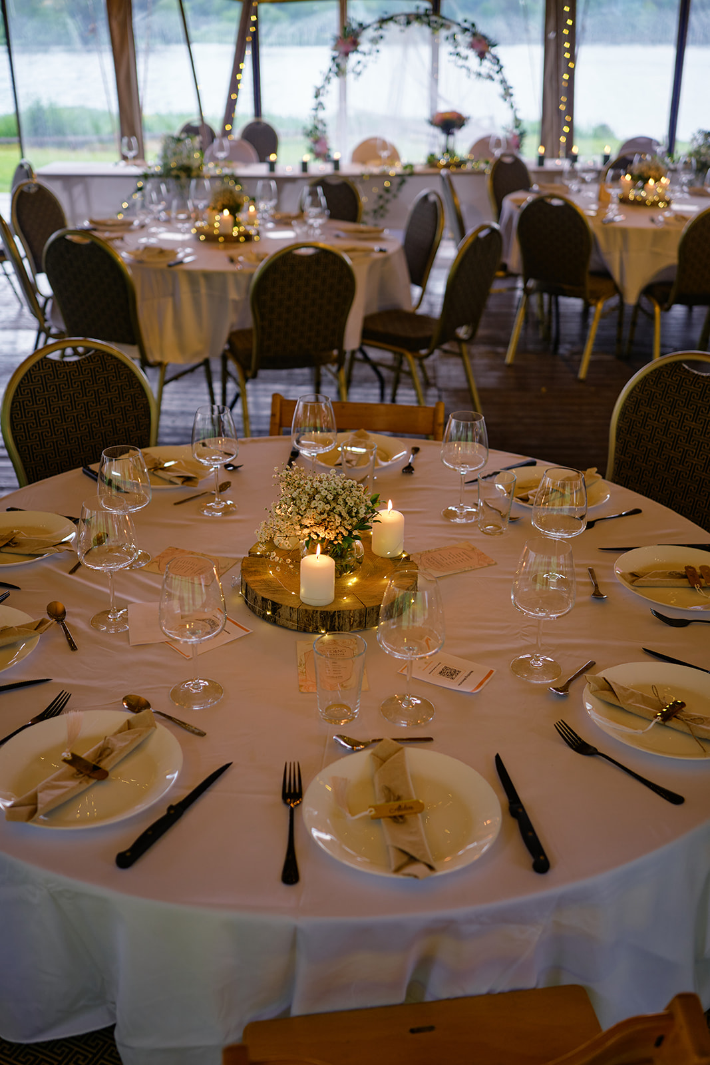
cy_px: 532
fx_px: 1035
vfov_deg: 54.4
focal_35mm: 35
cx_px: 355
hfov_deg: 37.9
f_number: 1.8
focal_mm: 23
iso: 125
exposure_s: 1/105
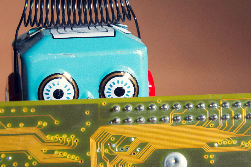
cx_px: 154
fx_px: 1011
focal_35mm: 145
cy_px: 105
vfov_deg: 9.5
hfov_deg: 14.1
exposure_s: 1/30
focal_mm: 58
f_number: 14
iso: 400
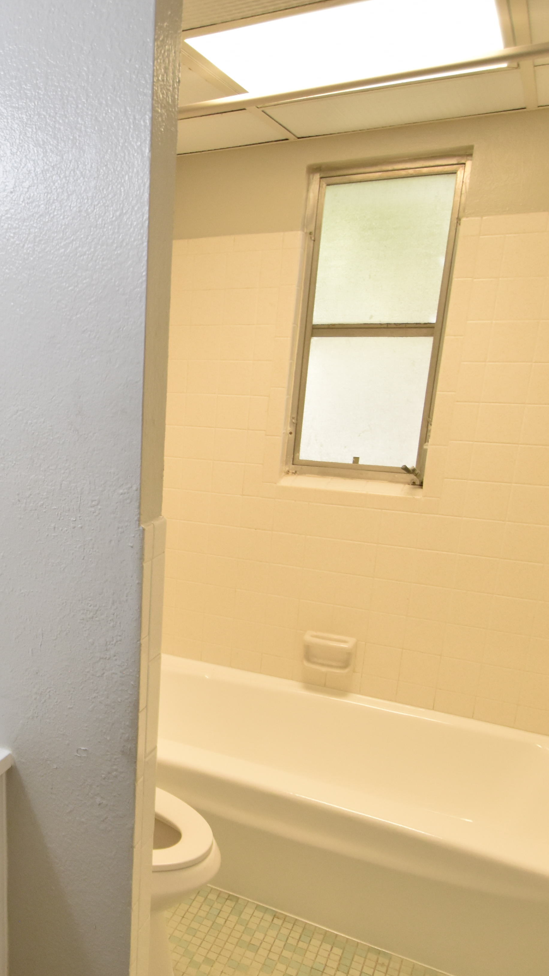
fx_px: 750
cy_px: 564
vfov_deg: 65.7
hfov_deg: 37.2
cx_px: 41
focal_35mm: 29
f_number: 3.5
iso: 800
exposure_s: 1/250
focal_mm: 10
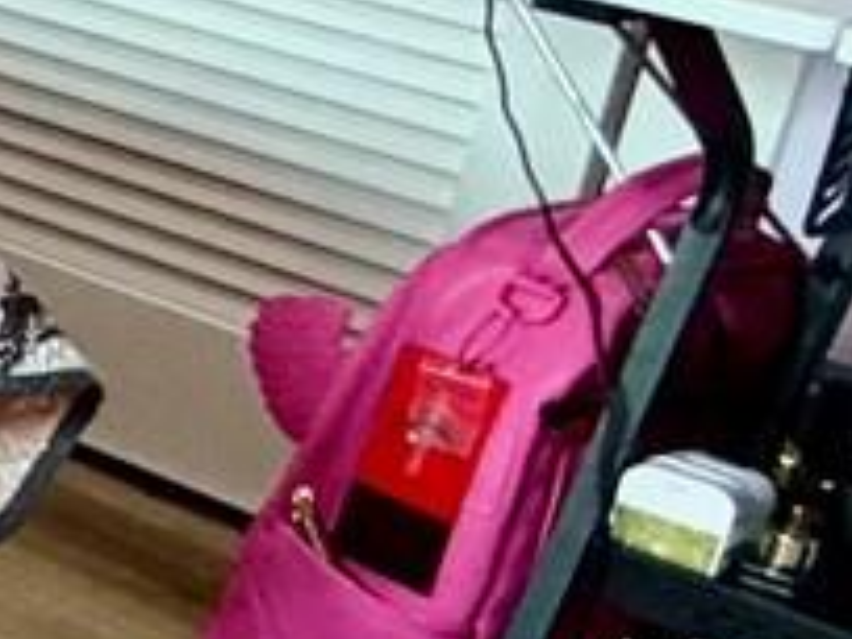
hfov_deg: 10.0
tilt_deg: -15.7
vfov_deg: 13.2
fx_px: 2707
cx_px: -2013
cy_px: -71
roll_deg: -1.1
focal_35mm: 110
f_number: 2.2
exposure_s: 1/60
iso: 200
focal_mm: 2.22
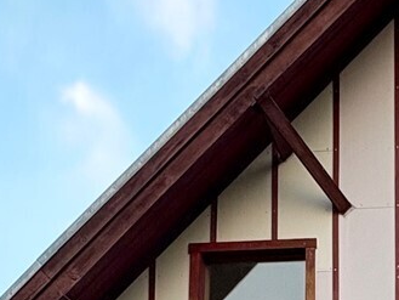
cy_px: 559
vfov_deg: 17.2
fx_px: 784
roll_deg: -0.2
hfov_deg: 26.3
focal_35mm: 68
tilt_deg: +5.4
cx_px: 440
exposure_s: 1/99
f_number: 2.2
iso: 125
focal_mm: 2.22
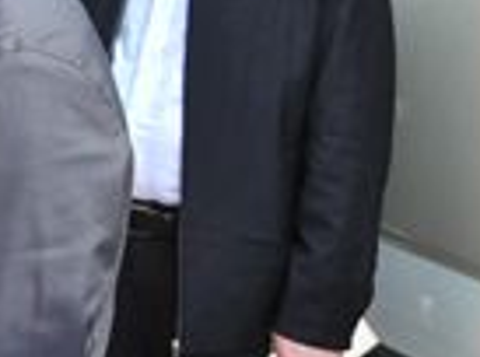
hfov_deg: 14.7
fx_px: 1577
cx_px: -438
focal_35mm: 114
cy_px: -89
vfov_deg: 12.6
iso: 1250
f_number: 6.3
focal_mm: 18
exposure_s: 1/2000
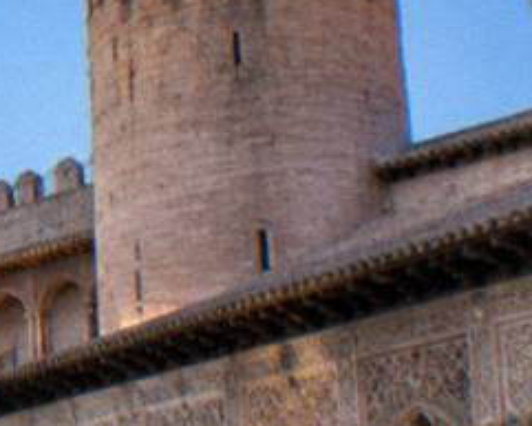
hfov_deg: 13.5
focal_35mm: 136
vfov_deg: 11.2
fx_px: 2142
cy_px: 444
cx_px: -199
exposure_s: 1/320
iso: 800
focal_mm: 35
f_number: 9
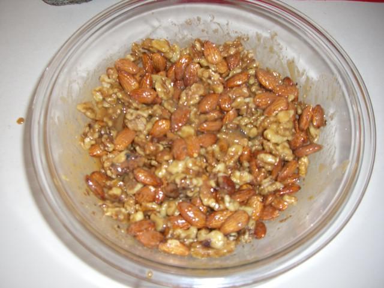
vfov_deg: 37.7
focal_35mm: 38
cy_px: 144
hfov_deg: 49.0
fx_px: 422
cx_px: 192
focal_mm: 6.2
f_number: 2.7
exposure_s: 1/60
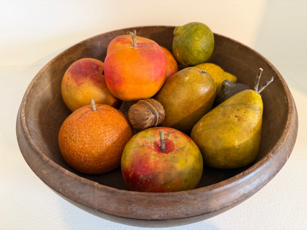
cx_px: 154
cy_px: 115
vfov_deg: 56.8
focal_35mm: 24
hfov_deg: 71.6
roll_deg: +0.3
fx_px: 213
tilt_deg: -44.1
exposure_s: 1/50
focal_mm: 6.76
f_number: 1.78
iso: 250
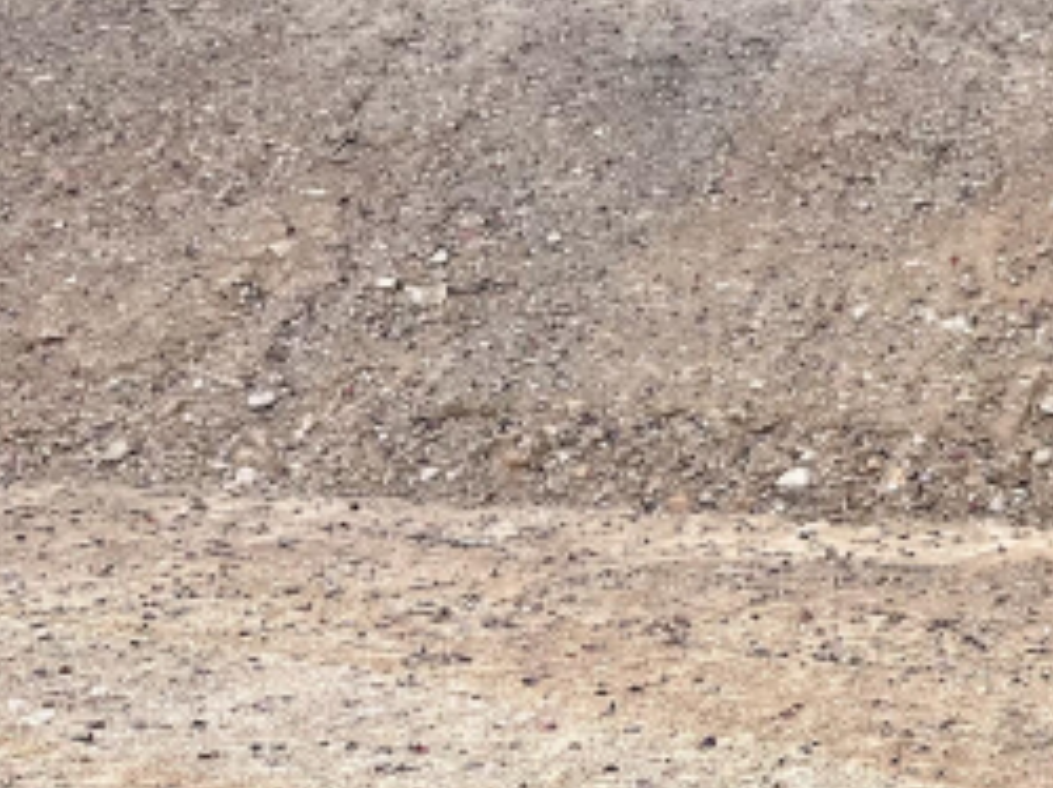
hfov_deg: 27.2
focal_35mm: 64
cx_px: 1219
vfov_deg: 21.0
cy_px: -202
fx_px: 1945
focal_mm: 6.86
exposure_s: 1/351
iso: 80
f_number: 1.78
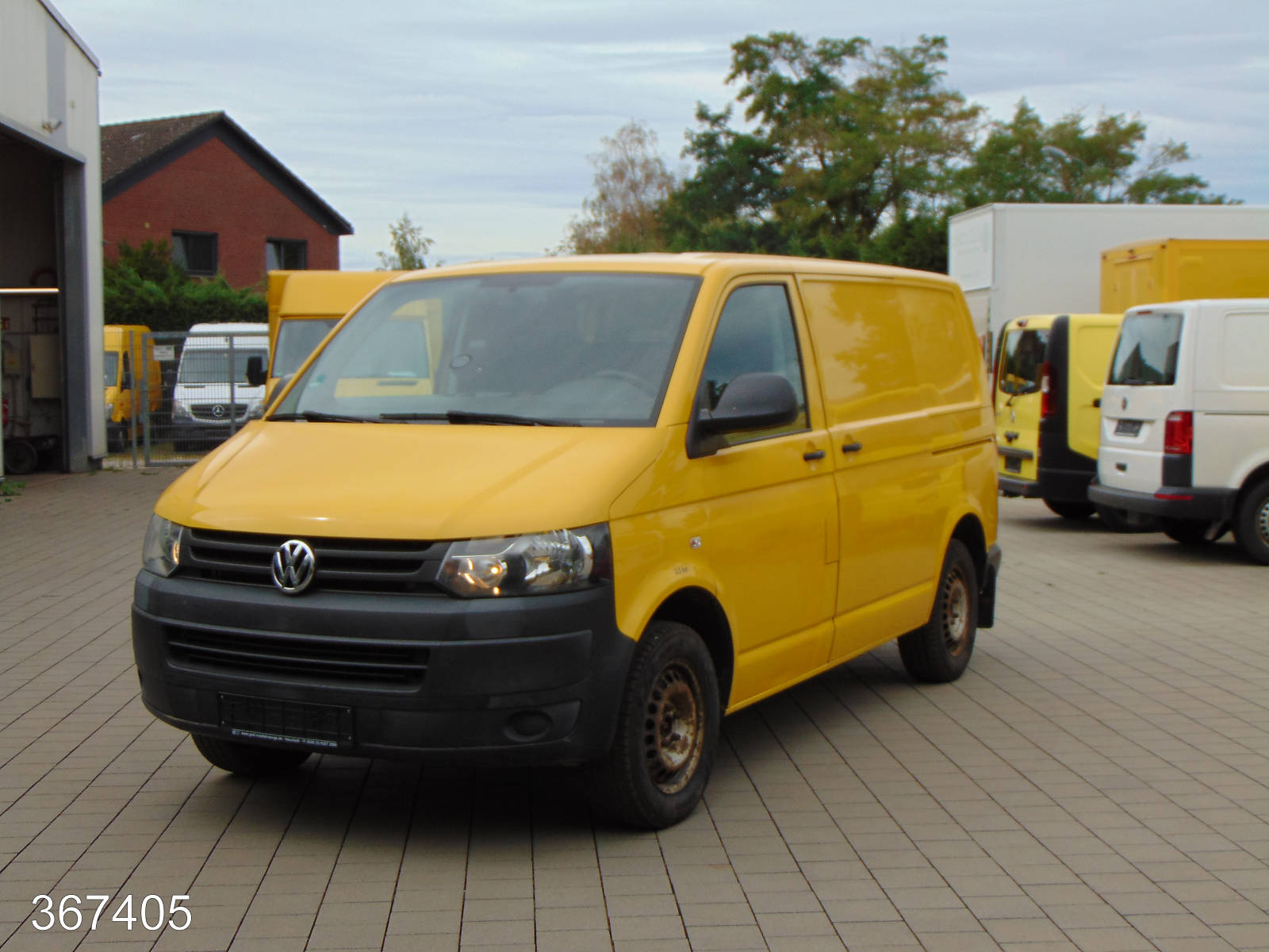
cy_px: 476
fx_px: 1833
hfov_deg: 38.2
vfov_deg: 29.1
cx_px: 634
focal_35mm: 50
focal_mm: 9
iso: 80
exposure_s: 1/640
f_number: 3.5
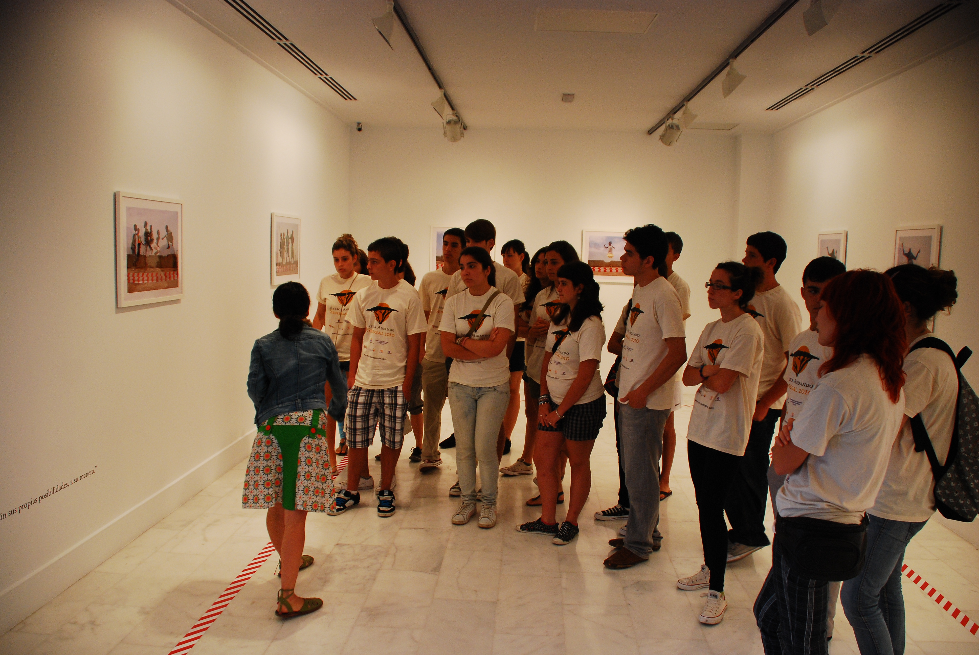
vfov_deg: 48.0
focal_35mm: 27
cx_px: 490
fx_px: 735
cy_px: 328
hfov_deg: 67.3
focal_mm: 18
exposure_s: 1/50
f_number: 3.5
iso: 400
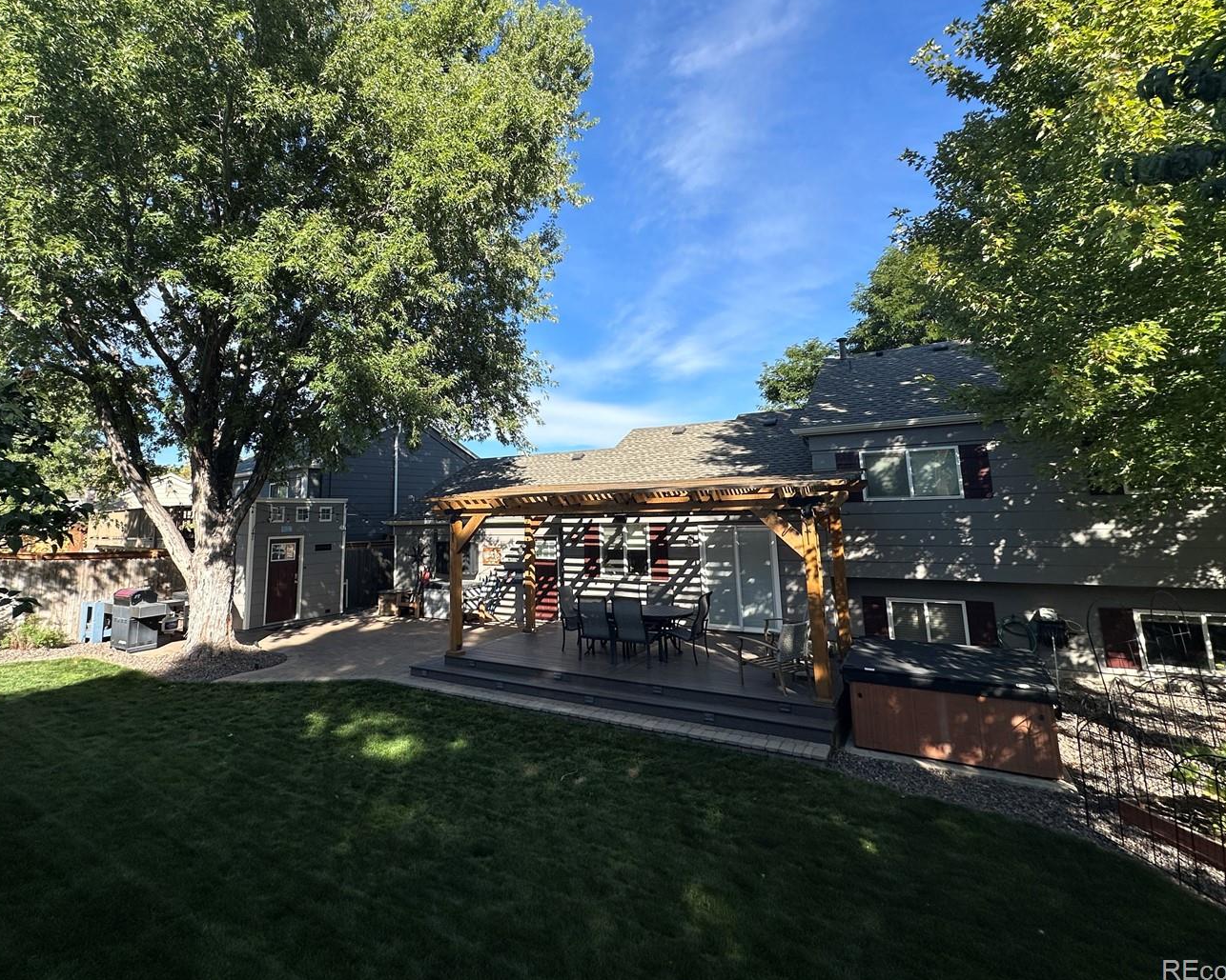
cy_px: 419
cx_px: 554
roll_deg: +1.4
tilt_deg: +9.7
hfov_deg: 89.4
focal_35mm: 17
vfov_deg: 76.5
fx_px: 617
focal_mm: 2.22
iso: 40
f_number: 2.2
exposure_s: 1/1072
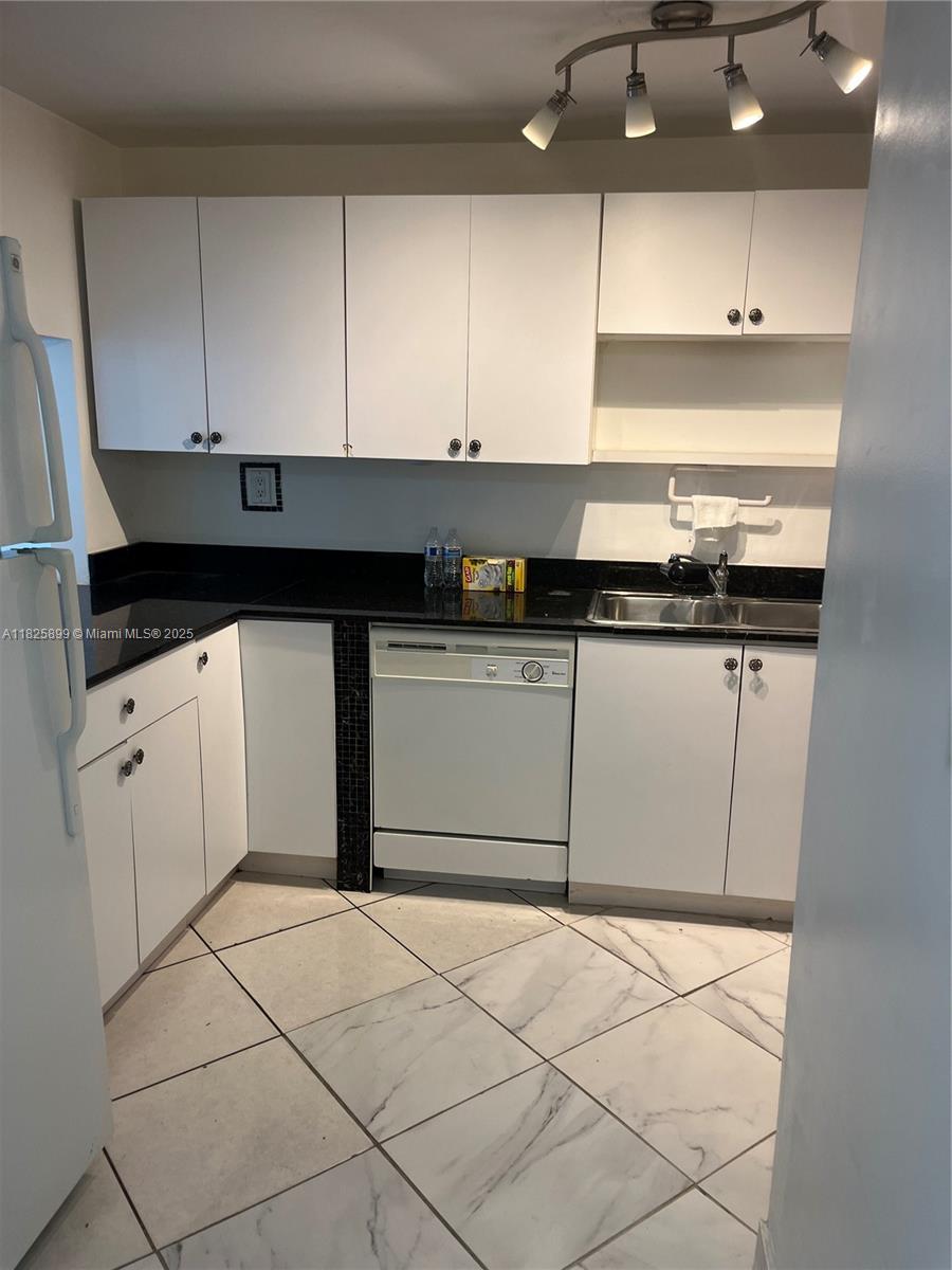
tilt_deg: -13.0
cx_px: 476
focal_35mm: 26
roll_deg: -0.4
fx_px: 953
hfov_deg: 53.1
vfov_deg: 67.3
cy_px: 635
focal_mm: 5.1
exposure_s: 1/60
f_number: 1.6
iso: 64
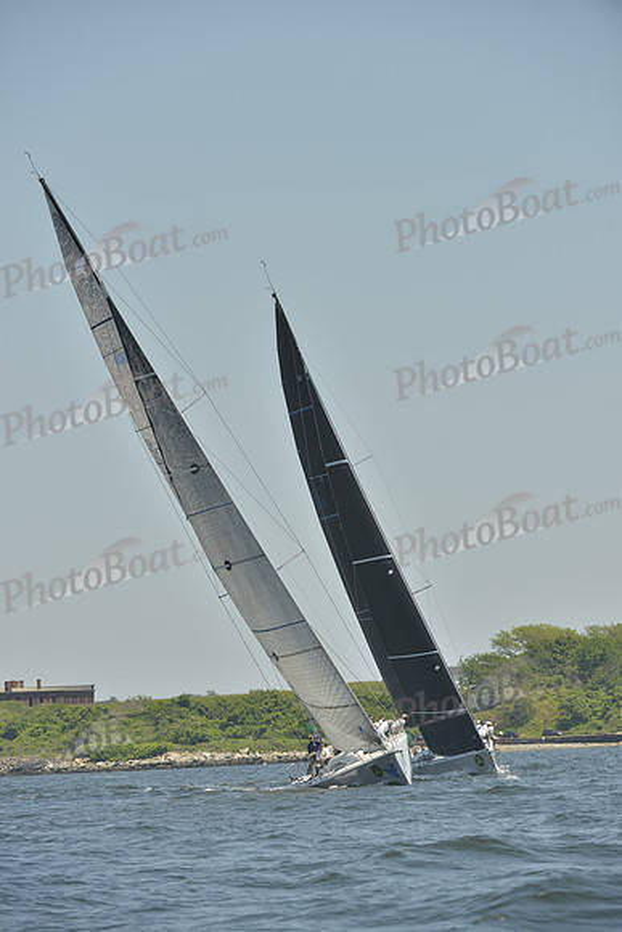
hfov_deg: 6.9
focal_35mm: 200
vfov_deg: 10.3
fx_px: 5180
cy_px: 466
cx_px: 311
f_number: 7.1
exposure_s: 1/1250
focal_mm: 200
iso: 280
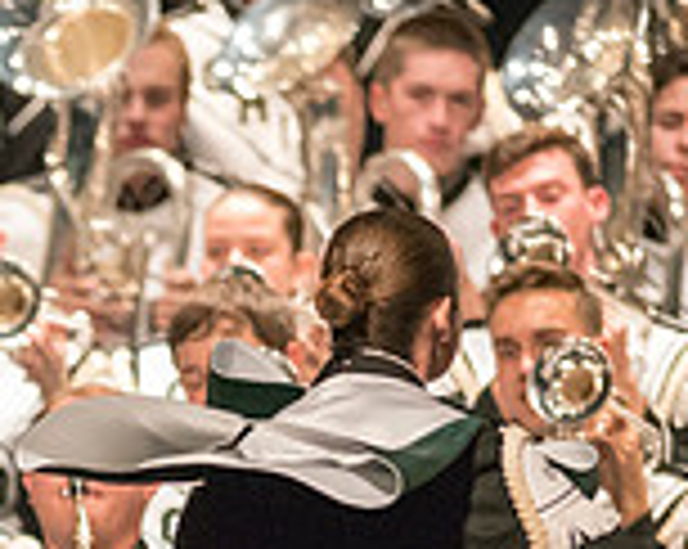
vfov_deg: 1.4
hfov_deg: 1.8
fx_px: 21739
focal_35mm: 1069
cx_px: -315
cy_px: 866
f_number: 2.8
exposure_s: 1/500
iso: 4000
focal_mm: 300
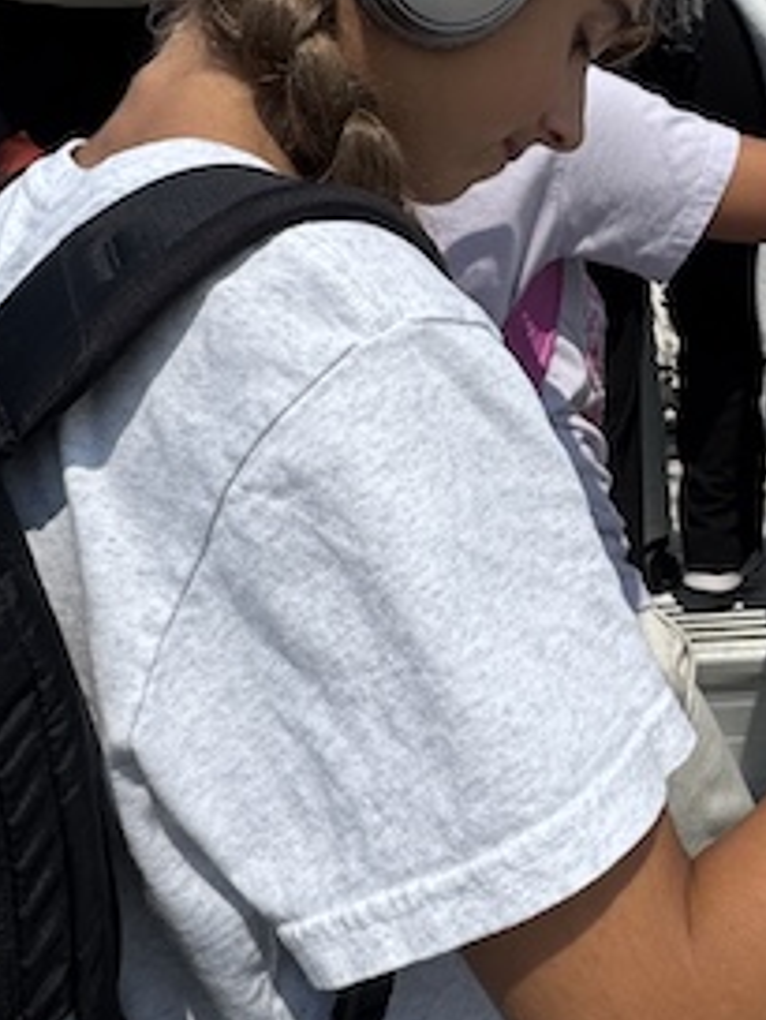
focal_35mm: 41
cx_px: 646
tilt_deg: -1.3
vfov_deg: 44.6
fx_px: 1209
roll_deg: +7.6
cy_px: 291
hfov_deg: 33.8
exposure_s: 1/3906
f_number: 2.2
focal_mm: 2.22
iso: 40
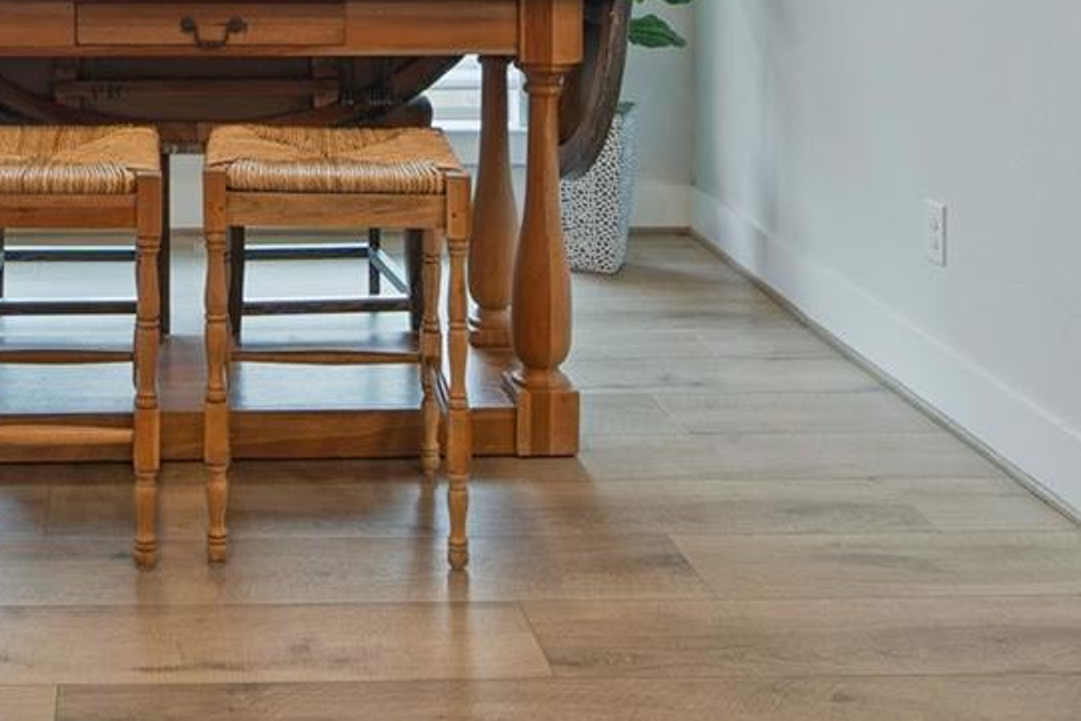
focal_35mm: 53
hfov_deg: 36.1
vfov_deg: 22.7
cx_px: 194
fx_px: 1592
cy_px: -225
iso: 160
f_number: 8
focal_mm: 14
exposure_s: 1/20
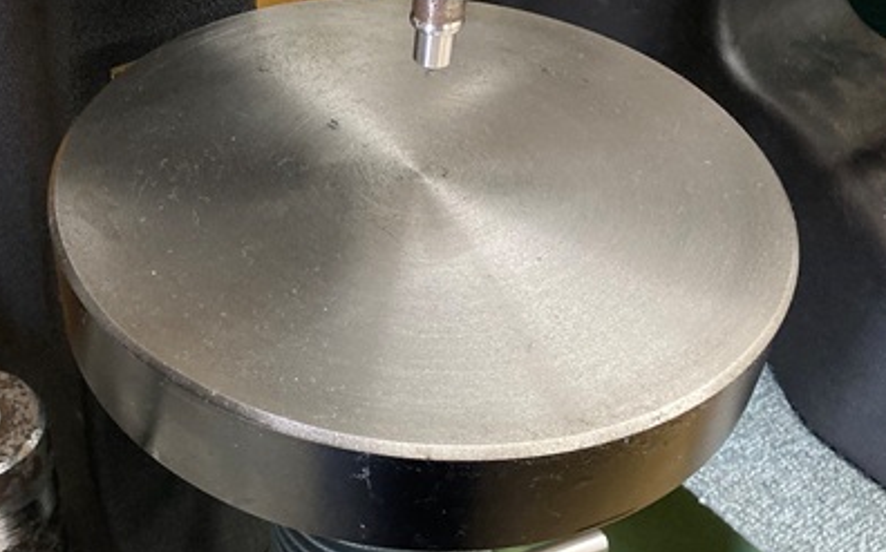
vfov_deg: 26.8
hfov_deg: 41.4
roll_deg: -3.9
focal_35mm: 48
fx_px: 1158
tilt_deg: -43.1
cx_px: 307
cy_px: 313
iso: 320
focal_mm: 3.99
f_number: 1.8
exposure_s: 1/60
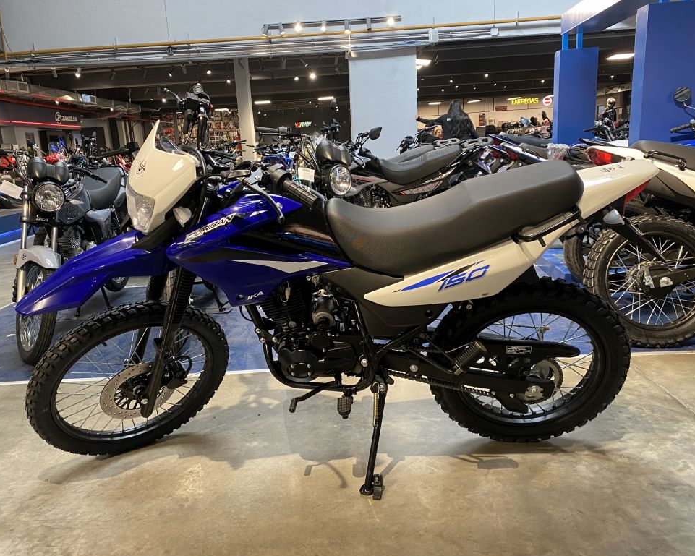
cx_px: 330
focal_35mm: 28
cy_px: 275
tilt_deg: -13.5
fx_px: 576
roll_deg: +3.9
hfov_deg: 62.2
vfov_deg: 51.5
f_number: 1.8
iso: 160
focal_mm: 4.25
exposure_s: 1/50
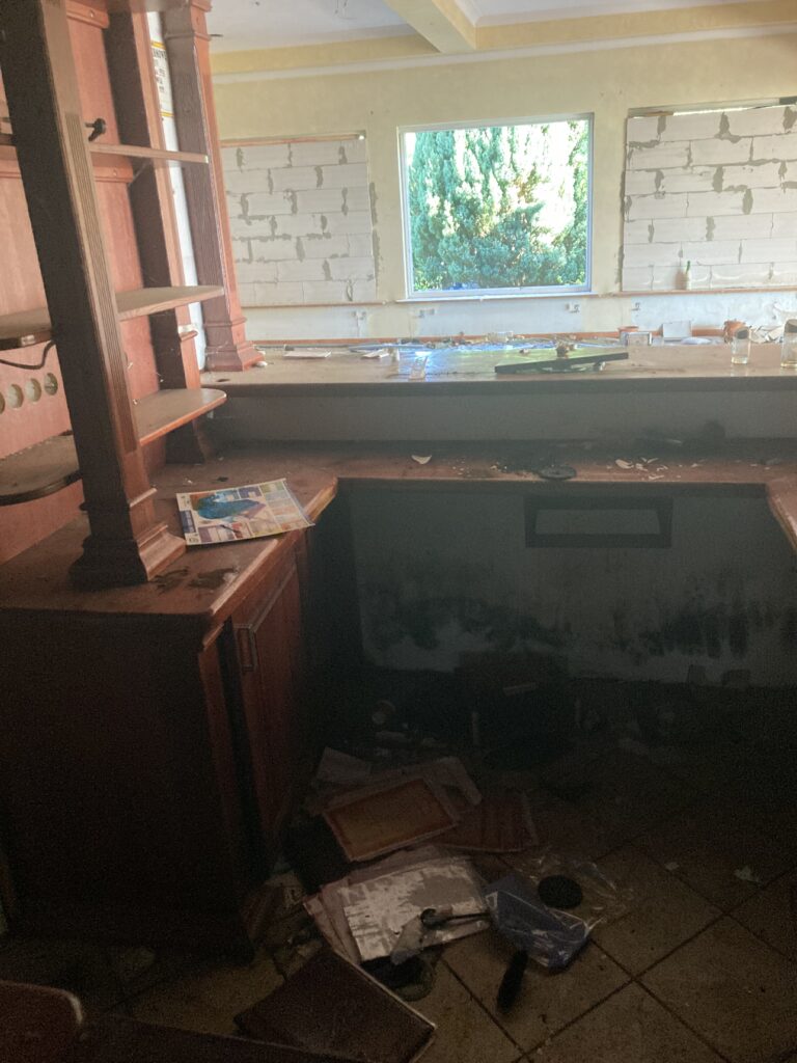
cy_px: 532
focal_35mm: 28
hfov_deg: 49.7
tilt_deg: -20.2
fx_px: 860
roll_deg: +2.7
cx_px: 398
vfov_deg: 63.4
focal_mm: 3.99
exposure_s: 1/40
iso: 320
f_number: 1.8
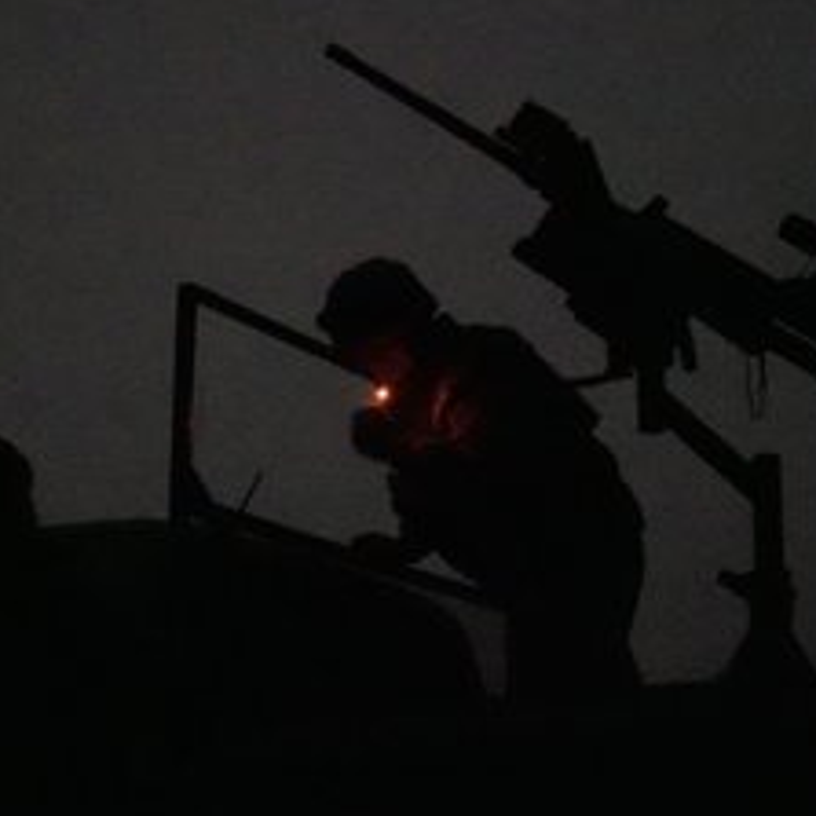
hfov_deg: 19.9
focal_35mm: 87
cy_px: 474
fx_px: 2320
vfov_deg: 19.9
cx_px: 370
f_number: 2.8
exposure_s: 1/50
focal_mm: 57
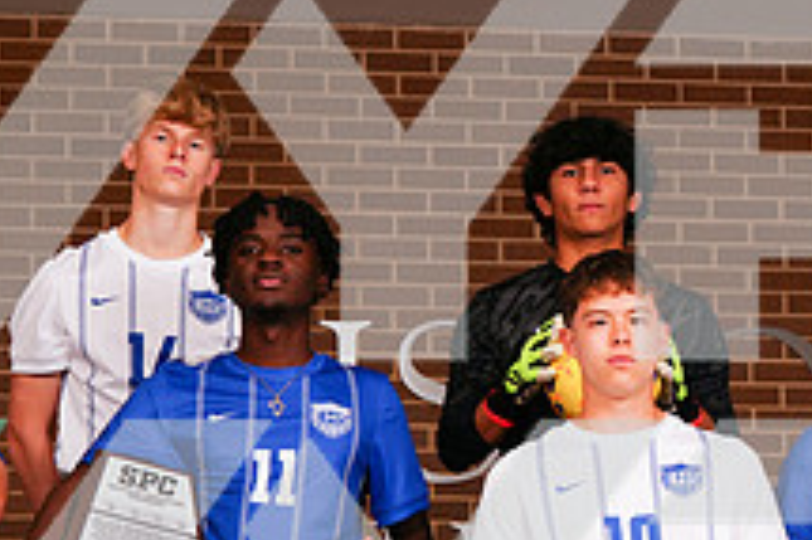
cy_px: 621
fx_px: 4260
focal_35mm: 189
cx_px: 574
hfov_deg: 10.9
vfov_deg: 7.2
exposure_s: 1/200
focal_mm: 70
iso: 320
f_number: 11
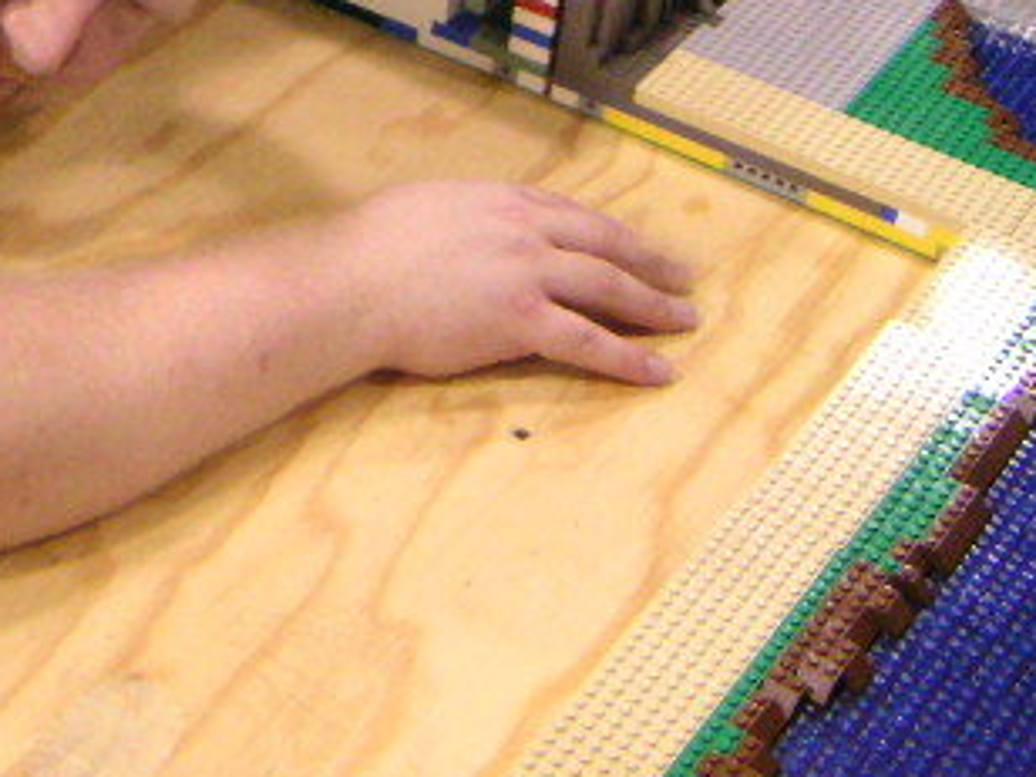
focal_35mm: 83
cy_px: 44
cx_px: -13
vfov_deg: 17.5
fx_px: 2484
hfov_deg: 22.6
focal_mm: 5.3
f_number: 2.9
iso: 400
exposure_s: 1/20
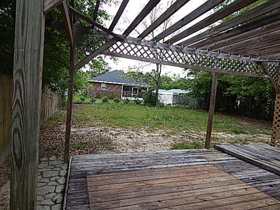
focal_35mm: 23
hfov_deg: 73.9
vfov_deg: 58.9
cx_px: 140
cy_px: 105
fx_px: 186
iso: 125
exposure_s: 1/160
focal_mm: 4
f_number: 3
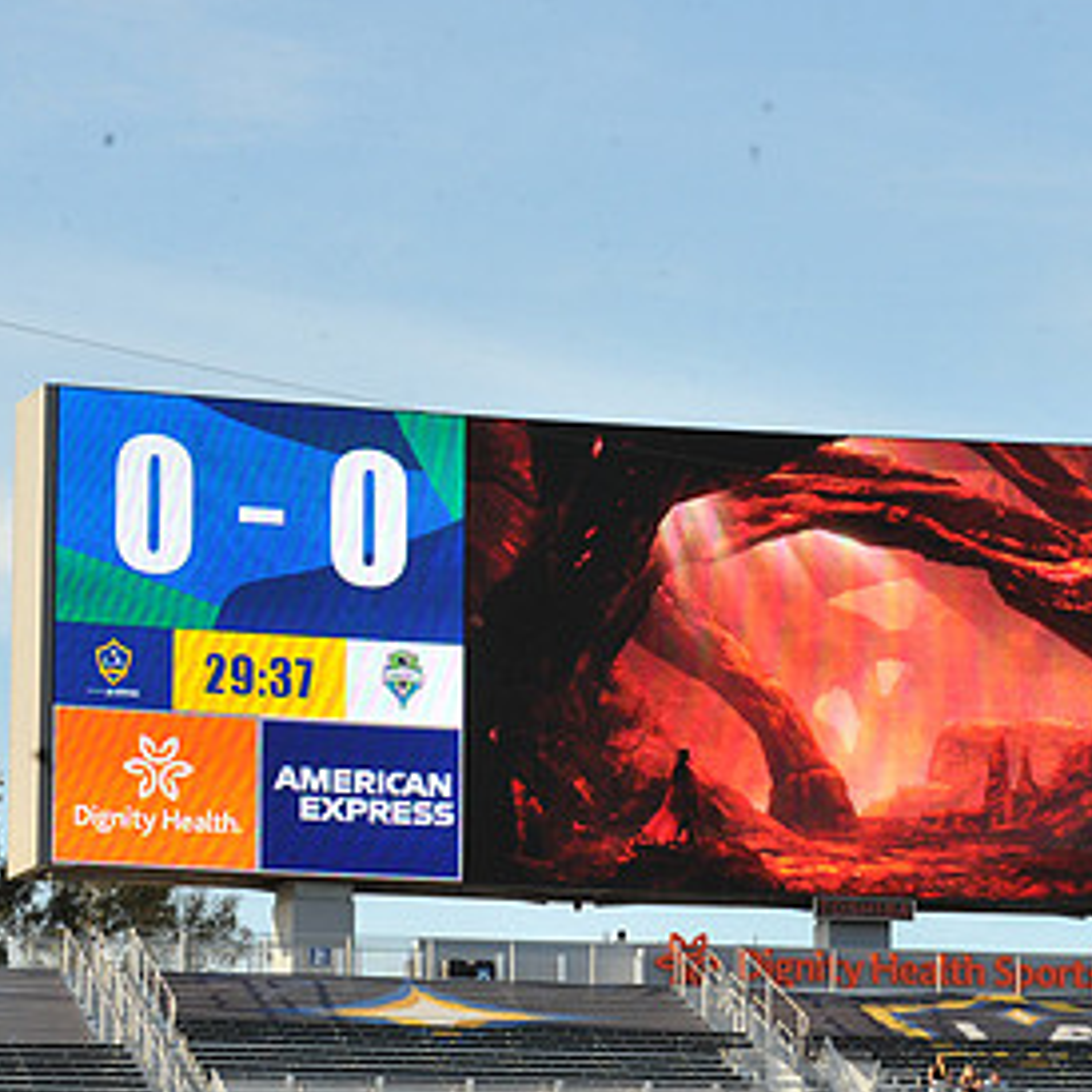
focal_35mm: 189
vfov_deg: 9.3
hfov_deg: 9.2
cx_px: 853
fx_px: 6745
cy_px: 662
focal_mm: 105
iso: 1600
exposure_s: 1/800
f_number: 14
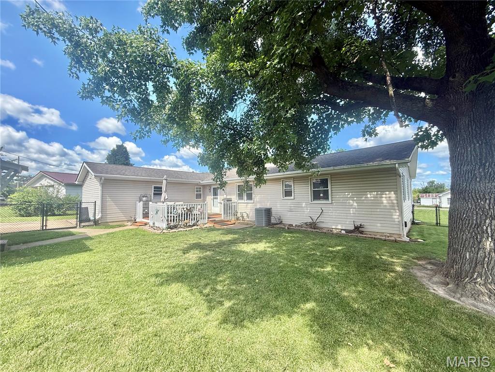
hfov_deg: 102.1
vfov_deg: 85.7
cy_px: 186
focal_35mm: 14
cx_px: 248
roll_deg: +1.1
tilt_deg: +3.9
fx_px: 200
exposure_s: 1/864
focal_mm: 2.22
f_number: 2.2
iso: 64
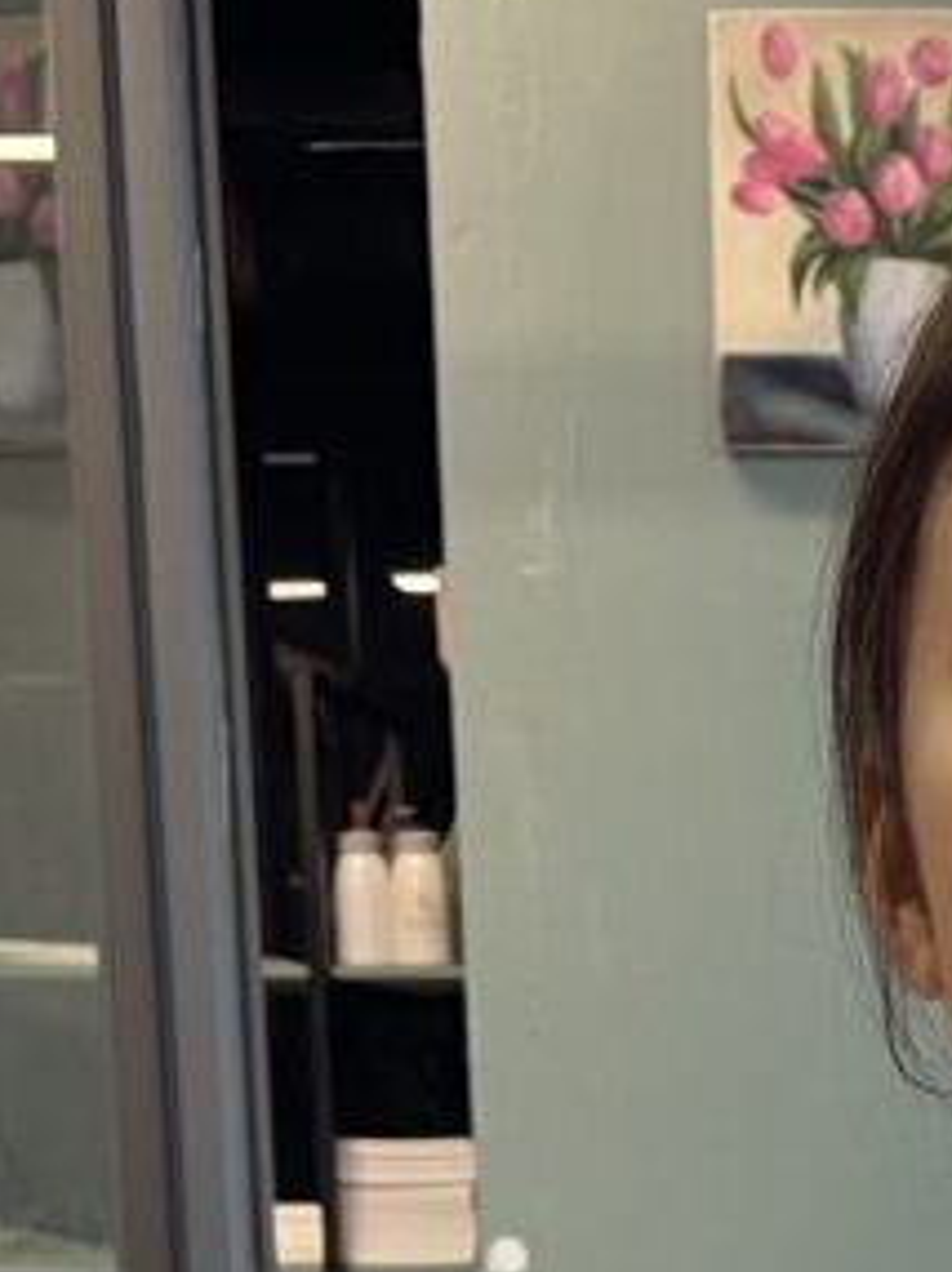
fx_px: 3342
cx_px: 1232
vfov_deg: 19.2
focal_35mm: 91
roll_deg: +0.7
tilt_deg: -9.4
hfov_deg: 15.4
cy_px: 1837
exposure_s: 1/50
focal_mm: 4.2
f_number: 1.6
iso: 80
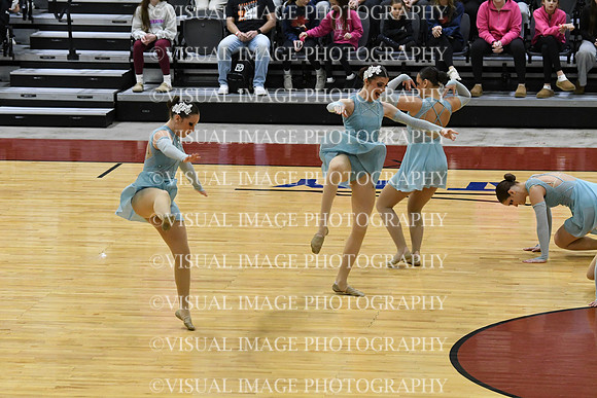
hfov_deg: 12.4
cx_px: 298
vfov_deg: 8.3
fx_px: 2737
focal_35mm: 165
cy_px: 199
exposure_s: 1/500
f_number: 4
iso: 5000
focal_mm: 110
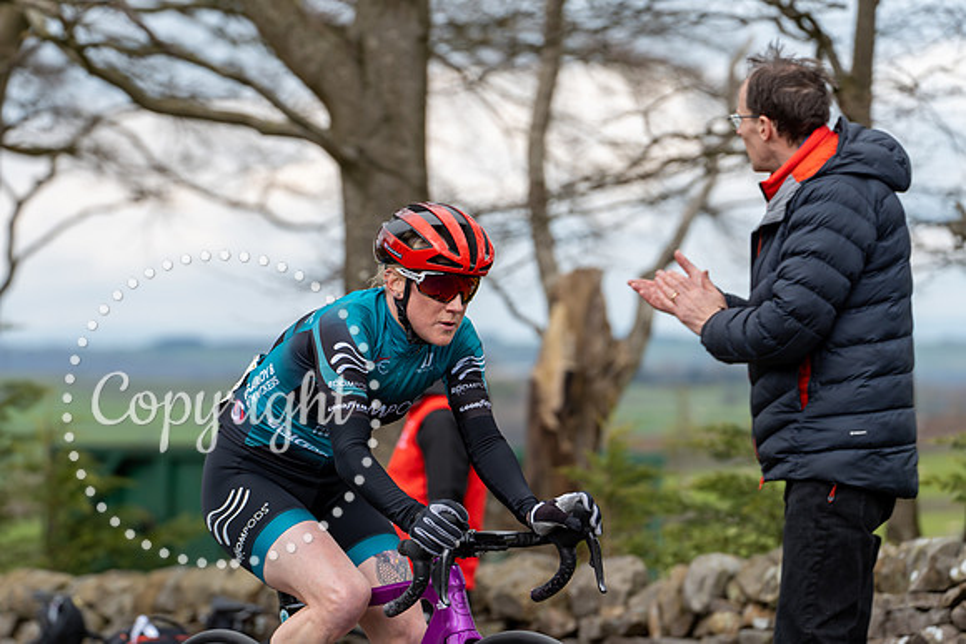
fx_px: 3811
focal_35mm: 142
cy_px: 322
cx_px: 483
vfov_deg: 9.7
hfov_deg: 14.4
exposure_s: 1/640
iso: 200
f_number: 4
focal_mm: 142
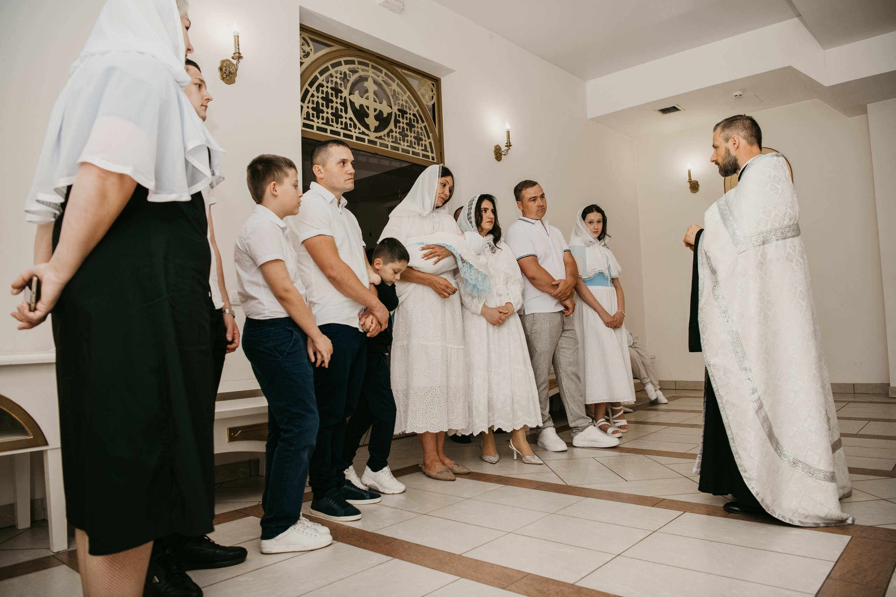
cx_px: 448
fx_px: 647
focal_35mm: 26
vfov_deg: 49.6
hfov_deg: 69.4
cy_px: 298
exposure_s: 1/160
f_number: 4
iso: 200
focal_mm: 26
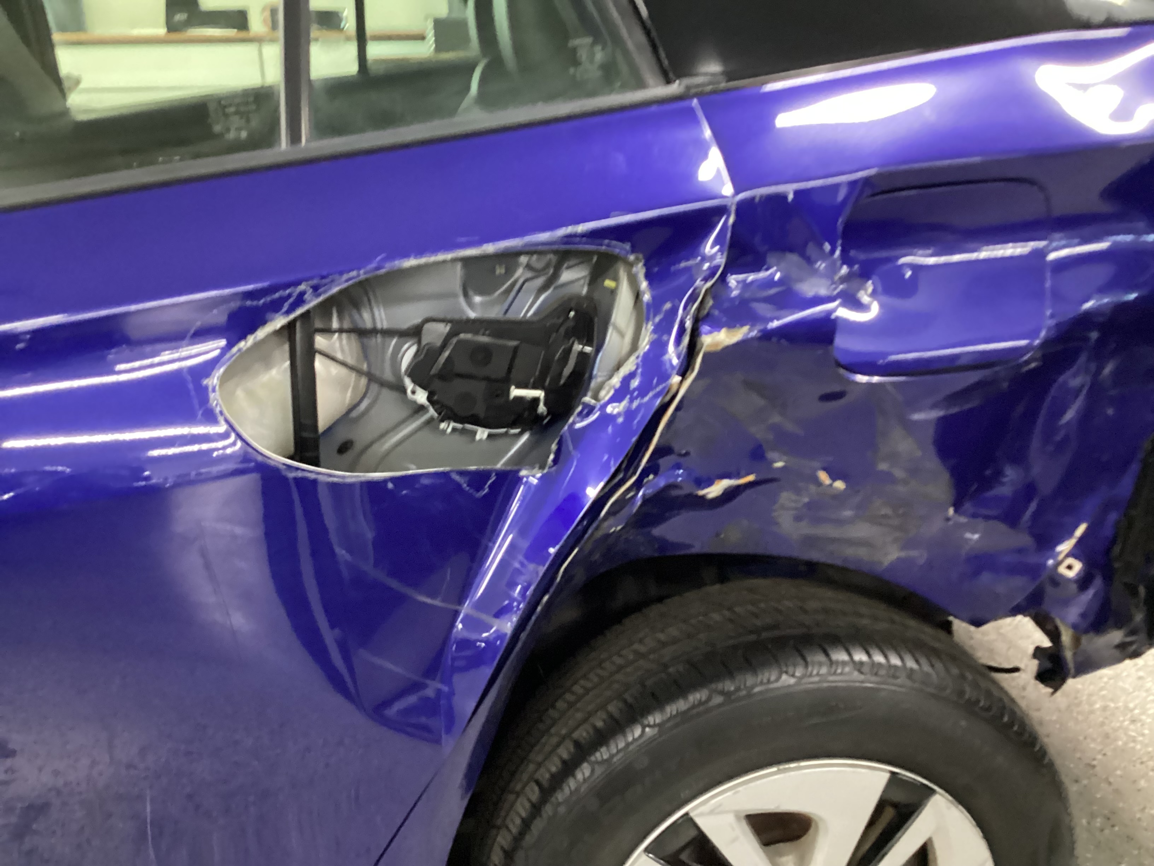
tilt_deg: -23.4
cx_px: 577
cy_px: 433
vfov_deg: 45.4
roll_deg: +1.1
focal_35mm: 31
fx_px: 1033
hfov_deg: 58.4
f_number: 2.4
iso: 640
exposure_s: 1/24
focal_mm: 3.3
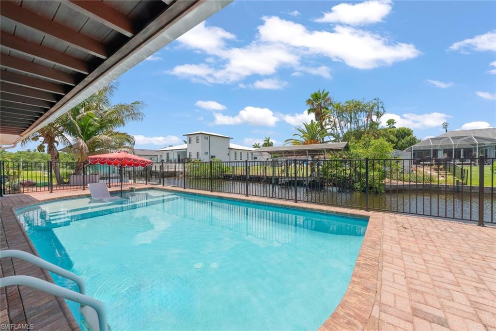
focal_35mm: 14
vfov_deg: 81.2
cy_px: 166
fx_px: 193
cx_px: 248
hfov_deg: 104.2
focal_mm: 14
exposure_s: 1/640
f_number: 13
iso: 400
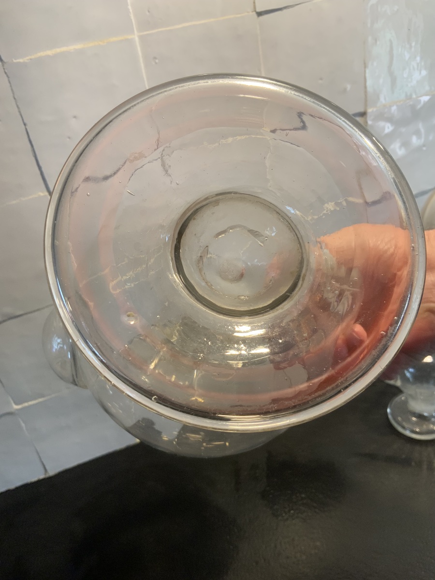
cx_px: 218
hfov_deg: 48.2
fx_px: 486
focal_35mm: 29
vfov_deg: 61.7
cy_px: 290
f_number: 1.8
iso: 64
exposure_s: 1/88
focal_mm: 3
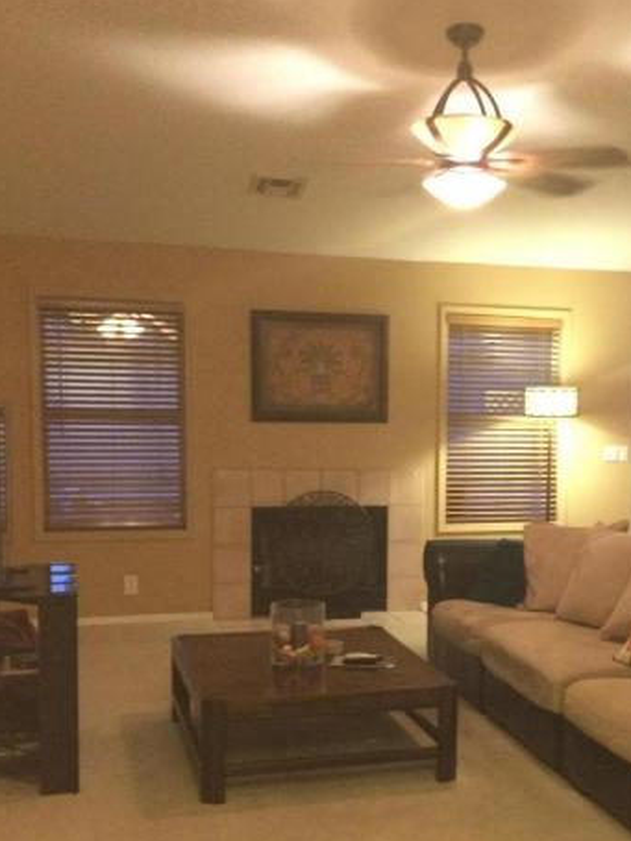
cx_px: 494
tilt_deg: -7.2
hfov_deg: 29.1
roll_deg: -0.4
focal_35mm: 49
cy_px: 523
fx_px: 1191
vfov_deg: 38.7
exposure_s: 1/15
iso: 320
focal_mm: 4.15
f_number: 2.2
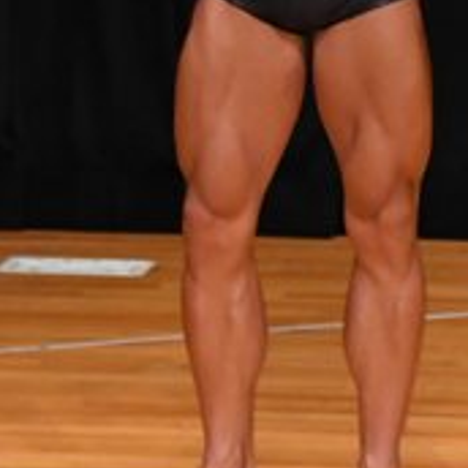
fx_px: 15847
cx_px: 442
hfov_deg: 1.7
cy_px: -63
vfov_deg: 1.7
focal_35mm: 1036
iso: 4000
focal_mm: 180
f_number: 5.6
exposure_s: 1/400
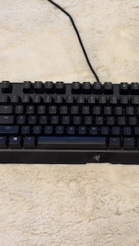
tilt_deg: -60.9
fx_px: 451
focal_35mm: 69
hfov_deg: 17.4
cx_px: 106
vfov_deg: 30.5
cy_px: 106
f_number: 1.78
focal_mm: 6.76
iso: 125
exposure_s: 1/50
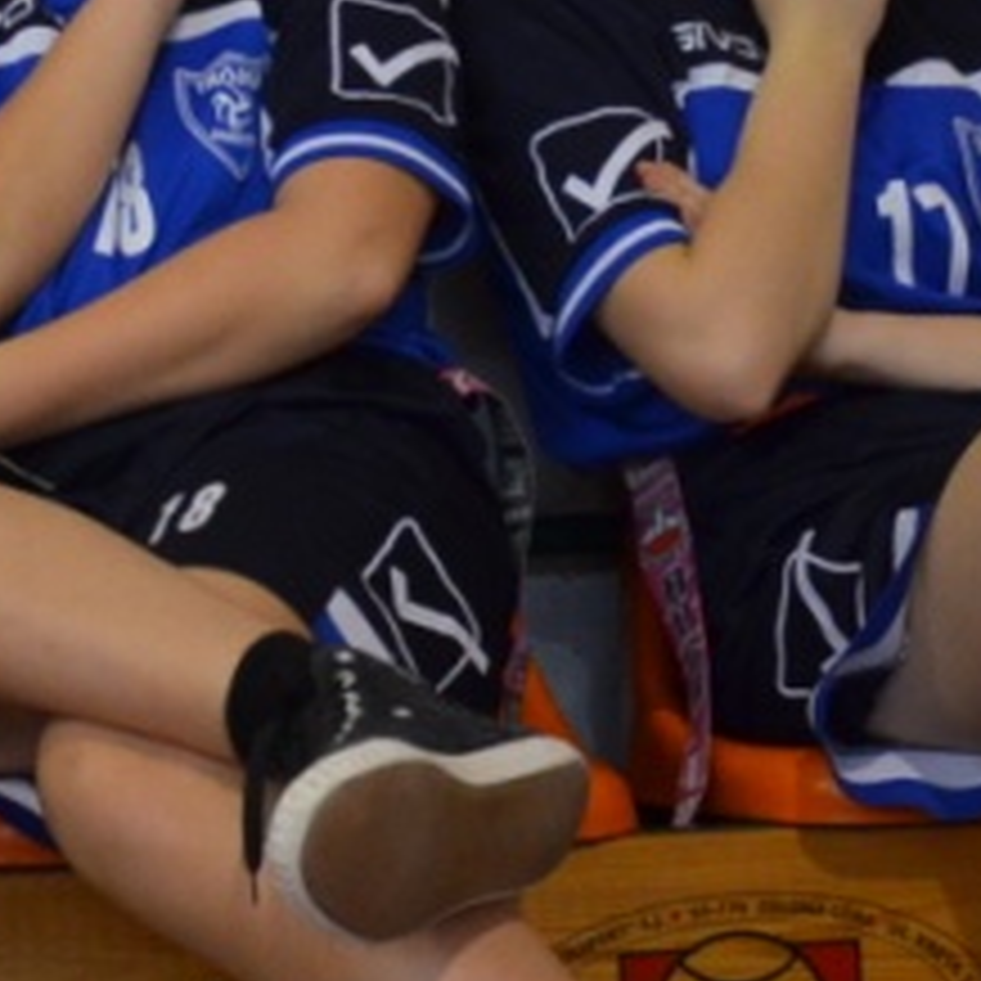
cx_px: -428
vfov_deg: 10.4
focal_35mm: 167
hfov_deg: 10.2
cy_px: 225
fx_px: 5354
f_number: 4
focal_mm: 28
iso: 1600
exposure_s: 1/60
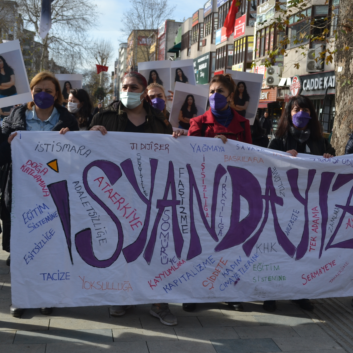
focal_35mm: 44
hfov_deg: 38.3
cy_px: 170
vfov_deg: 38.3
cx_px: 164
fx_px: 508
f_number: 7.1
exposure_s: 1/200
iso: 100
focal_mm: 22
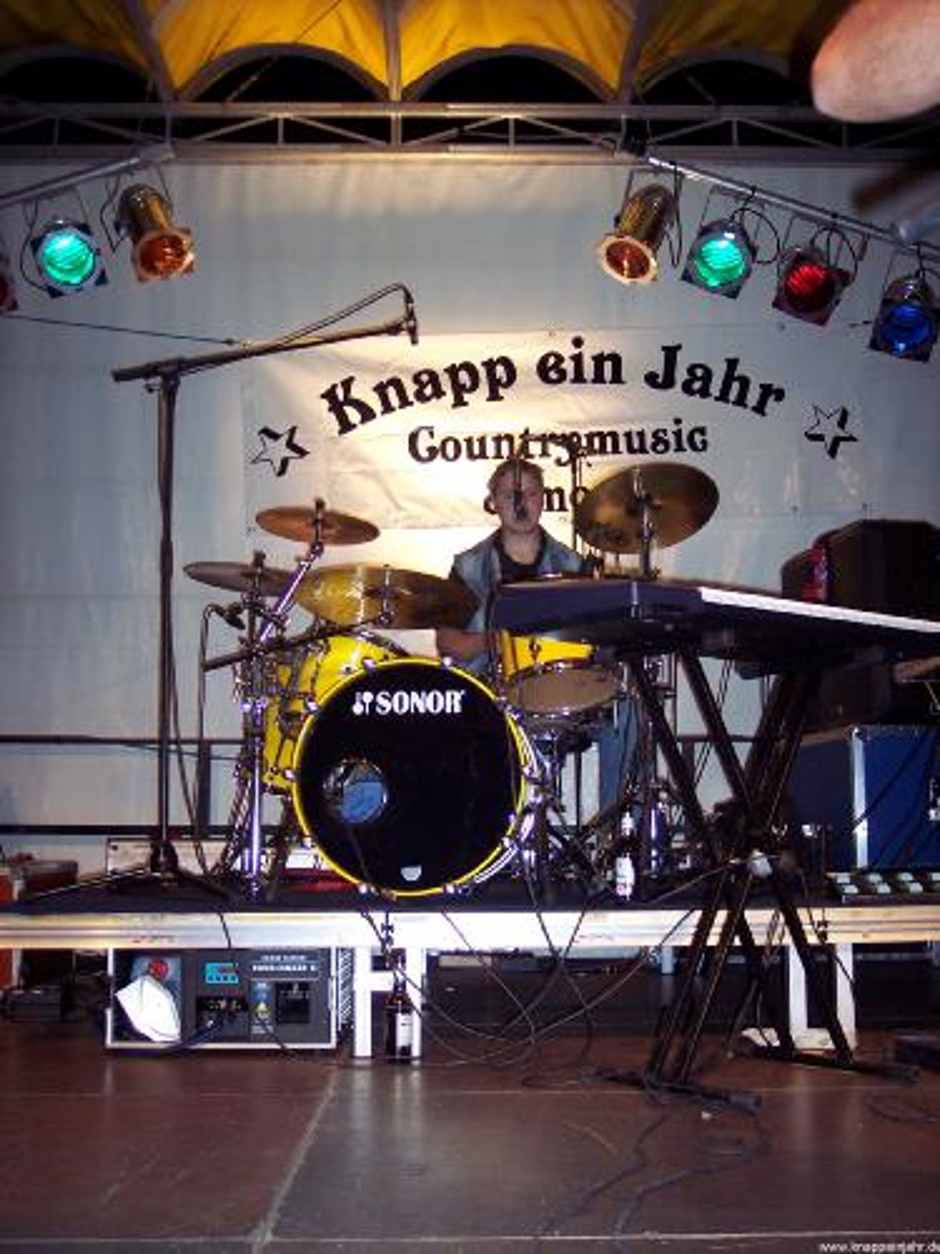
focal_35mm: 39
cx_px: 470
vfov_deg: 47.9
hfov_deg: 36.8
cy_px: 627
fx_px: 1412
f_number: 2.8
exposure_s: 1/60
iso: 140
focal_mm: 8
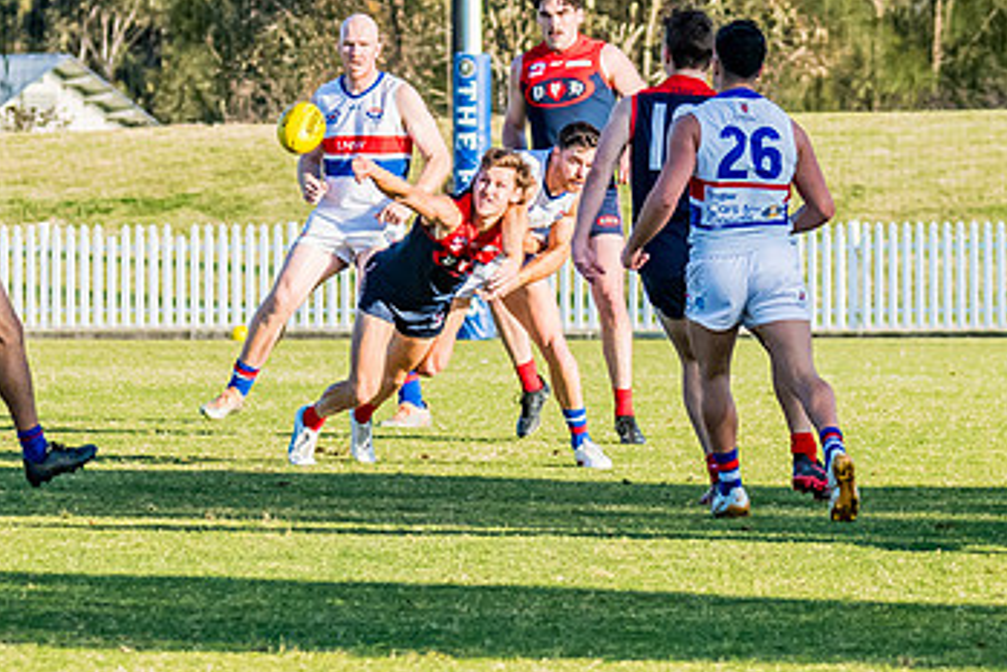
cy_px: 188
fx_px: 15250
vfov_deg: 2.5
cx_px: 457
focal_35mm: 545
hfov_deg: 3.8
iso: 800
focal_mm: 170
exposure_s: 1/1600
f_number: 7.1
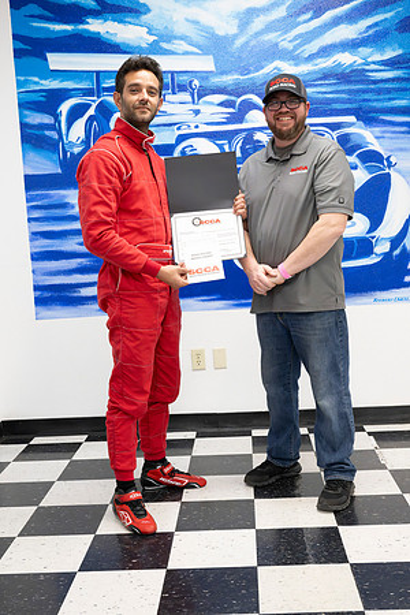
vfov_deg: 46.4
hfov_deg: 31.9
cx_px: 205
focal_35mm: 42
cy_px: 308
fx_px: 717
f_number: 7.1
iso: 12800
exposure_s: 1/250
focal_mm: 42
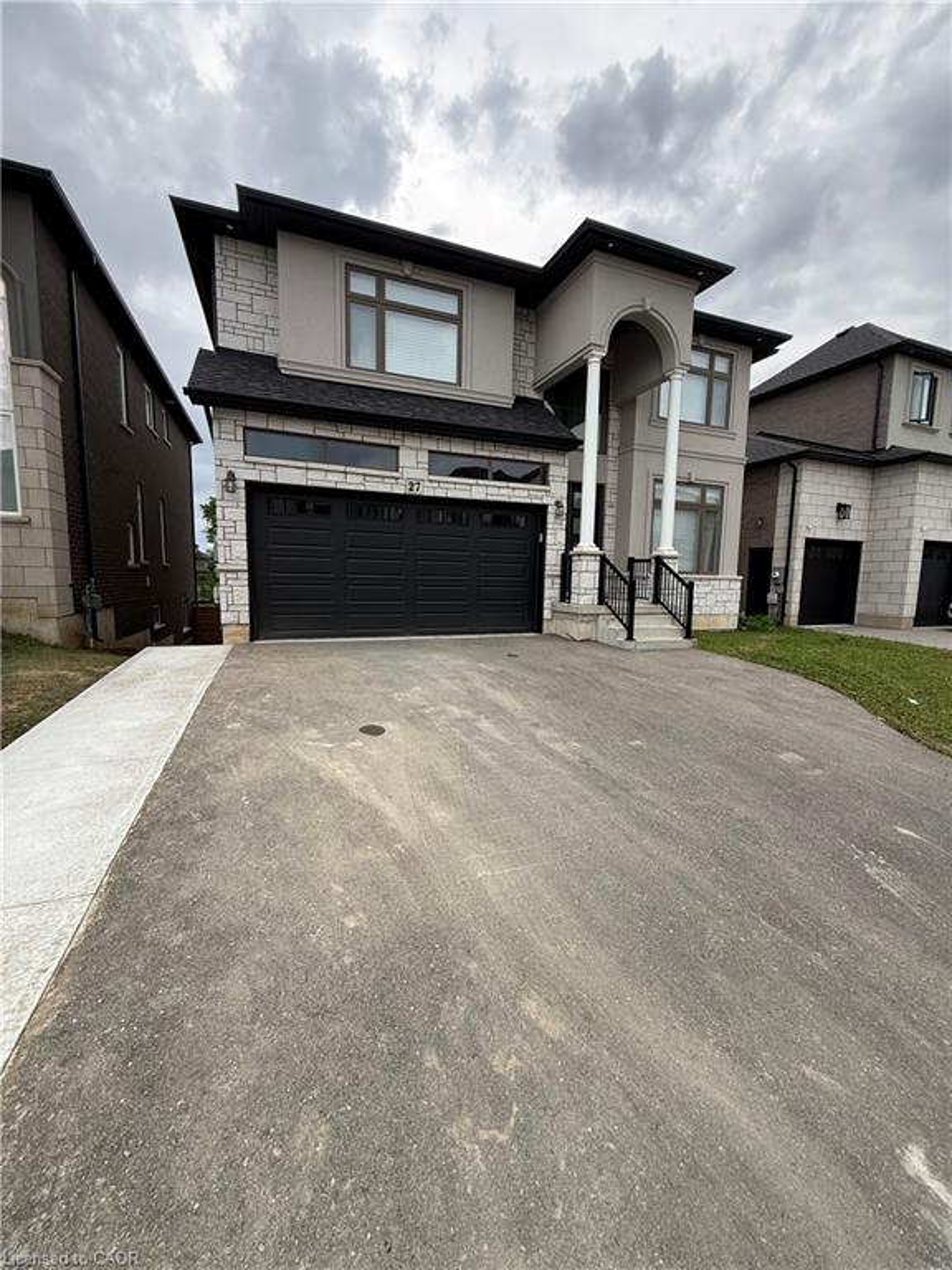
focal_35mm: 14
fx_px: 513
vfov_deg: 102.1
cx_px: 476
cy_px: 635
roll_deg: -1.6
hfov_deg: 85.7
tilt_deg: -6.1
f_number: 2.2
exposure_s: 1/308
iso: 50
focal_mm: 2.22
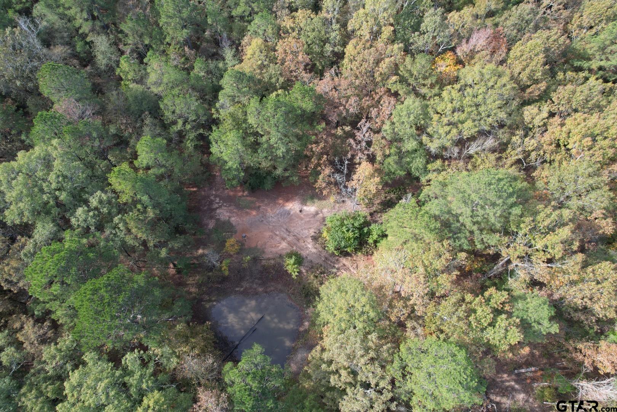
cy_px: 206
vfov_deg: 57.2
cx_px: 308
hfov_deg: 78.6
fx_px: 377
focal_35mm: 22
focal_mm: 8.38
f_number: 2.8
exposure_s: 1/320
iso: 100
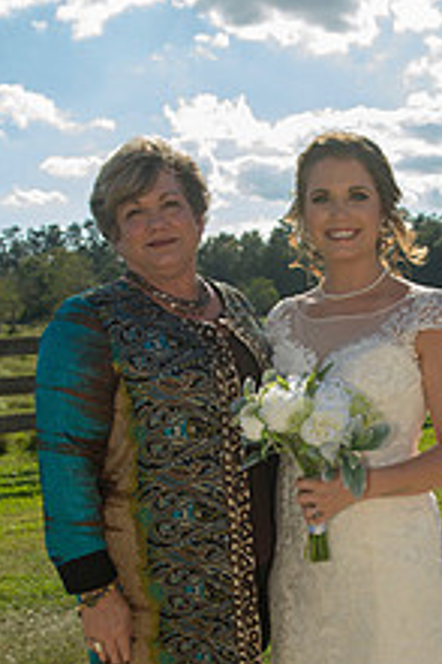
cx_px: 317
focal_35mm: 63
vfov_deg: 31.2
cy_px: 520
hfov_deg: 21.4
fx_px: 1162
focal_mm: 31
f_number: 6.3
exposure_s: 1/500
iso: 200
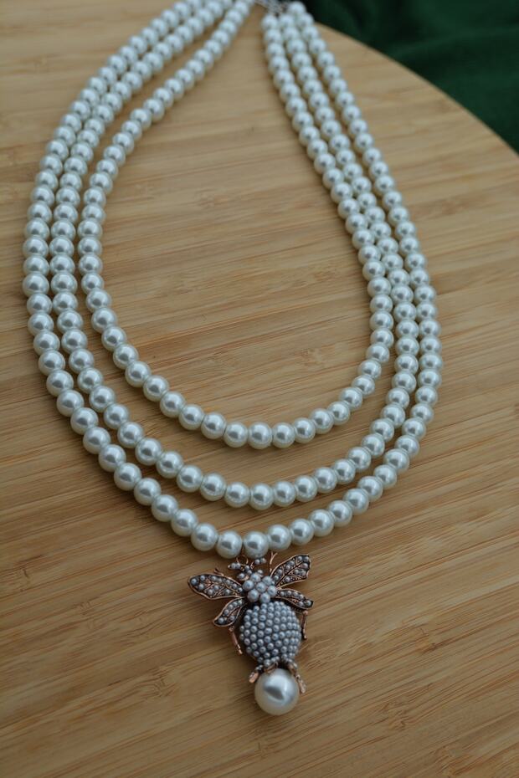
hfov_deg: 29.9
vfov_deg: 43.6
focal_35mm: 45
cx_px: 260
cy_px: 389
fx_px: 973
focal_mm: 30
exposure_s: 1/200
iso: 200
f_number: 7.1
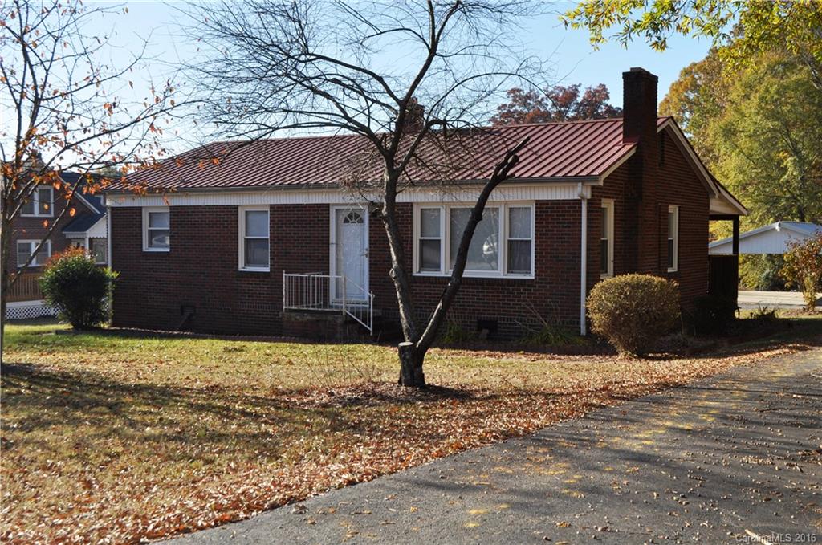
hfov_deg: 45.0
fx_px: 992
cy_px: 272
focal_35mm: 44
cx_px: 411
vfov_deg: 30.7
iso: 200
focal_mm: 29
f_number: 11
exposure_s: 1/200
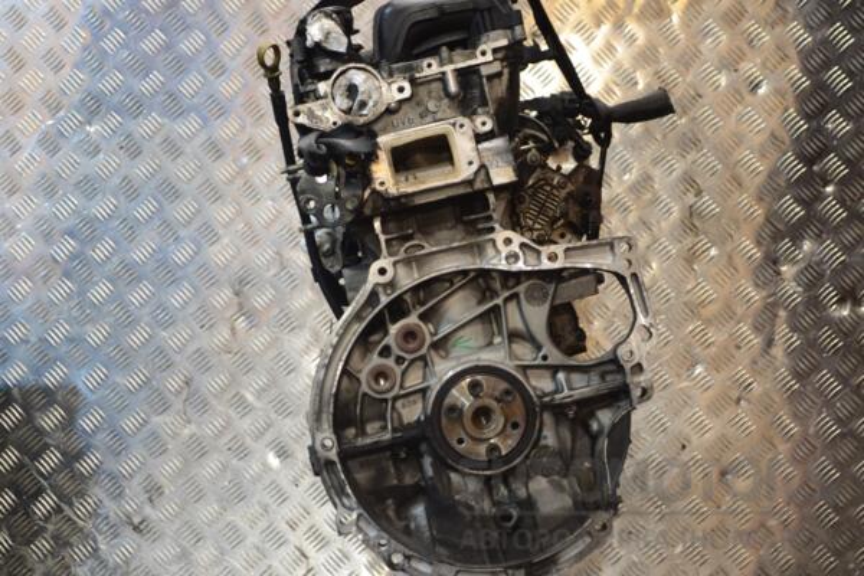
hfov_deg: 33.4
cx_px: 432
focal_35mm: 60
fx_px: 1440
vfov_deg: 22.6
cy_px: 288
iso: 900
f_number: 5.3
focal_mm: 40
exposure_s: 1/30
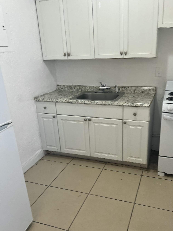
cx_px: 100
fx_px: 207
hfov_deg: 45.3
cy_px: 130
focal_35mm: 31
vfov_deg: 58.2
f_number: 1.5
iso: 64
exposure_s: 1/60
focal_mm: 5.7
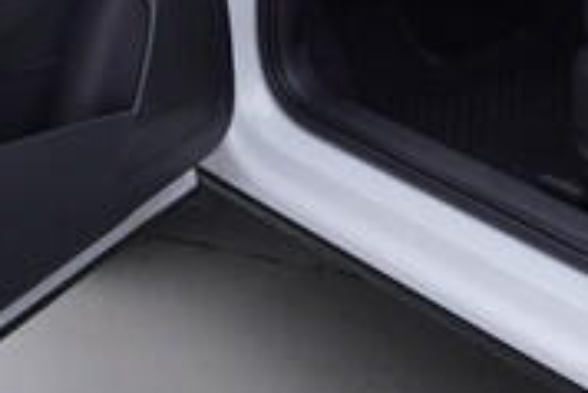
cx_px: 297
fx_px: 1814
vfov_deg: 11.8
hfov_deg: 18.4
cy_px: -196
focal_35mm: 111
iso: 125
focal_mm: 24
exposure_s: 1/60
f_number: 3.5
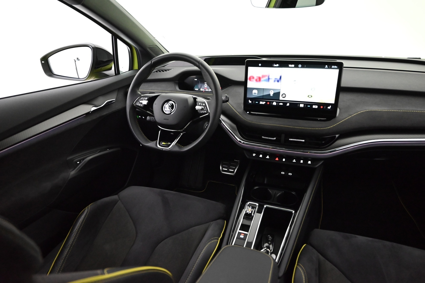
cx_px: 212
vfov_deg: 53.1
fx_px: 283
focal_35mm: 24
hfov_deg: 73.7
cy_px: 142
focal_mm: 24
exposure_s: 1/60
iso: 6400
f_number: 4
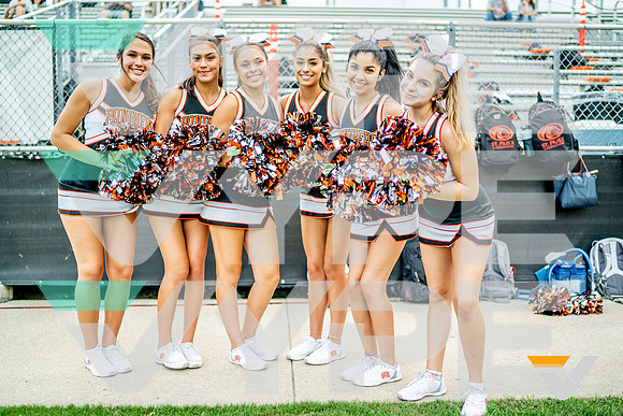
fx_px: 606
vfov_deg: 37.9
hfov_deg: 54.4
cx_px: 312
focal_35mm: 35
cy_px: 208
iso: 125
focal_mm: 35
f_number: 1.4
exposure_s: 1/500
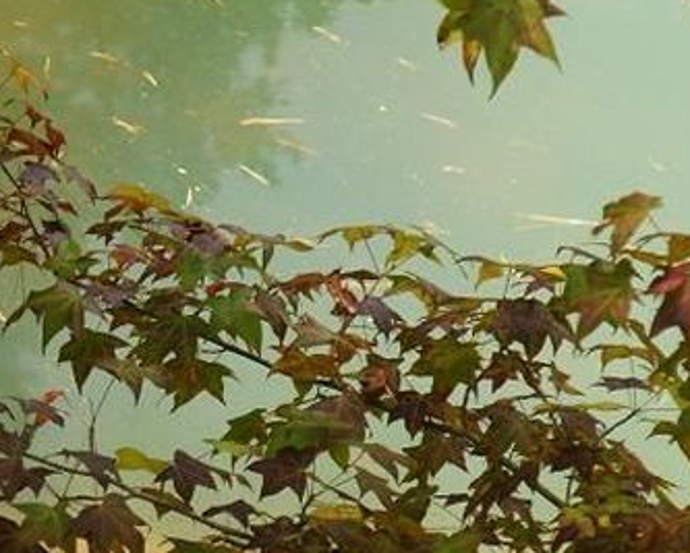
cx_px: 39
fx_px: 6990
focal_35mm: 342
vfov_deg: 4.5
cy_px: 400
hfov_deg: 5.6
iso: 800
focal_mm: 90
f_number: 5.6
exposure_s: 1/125
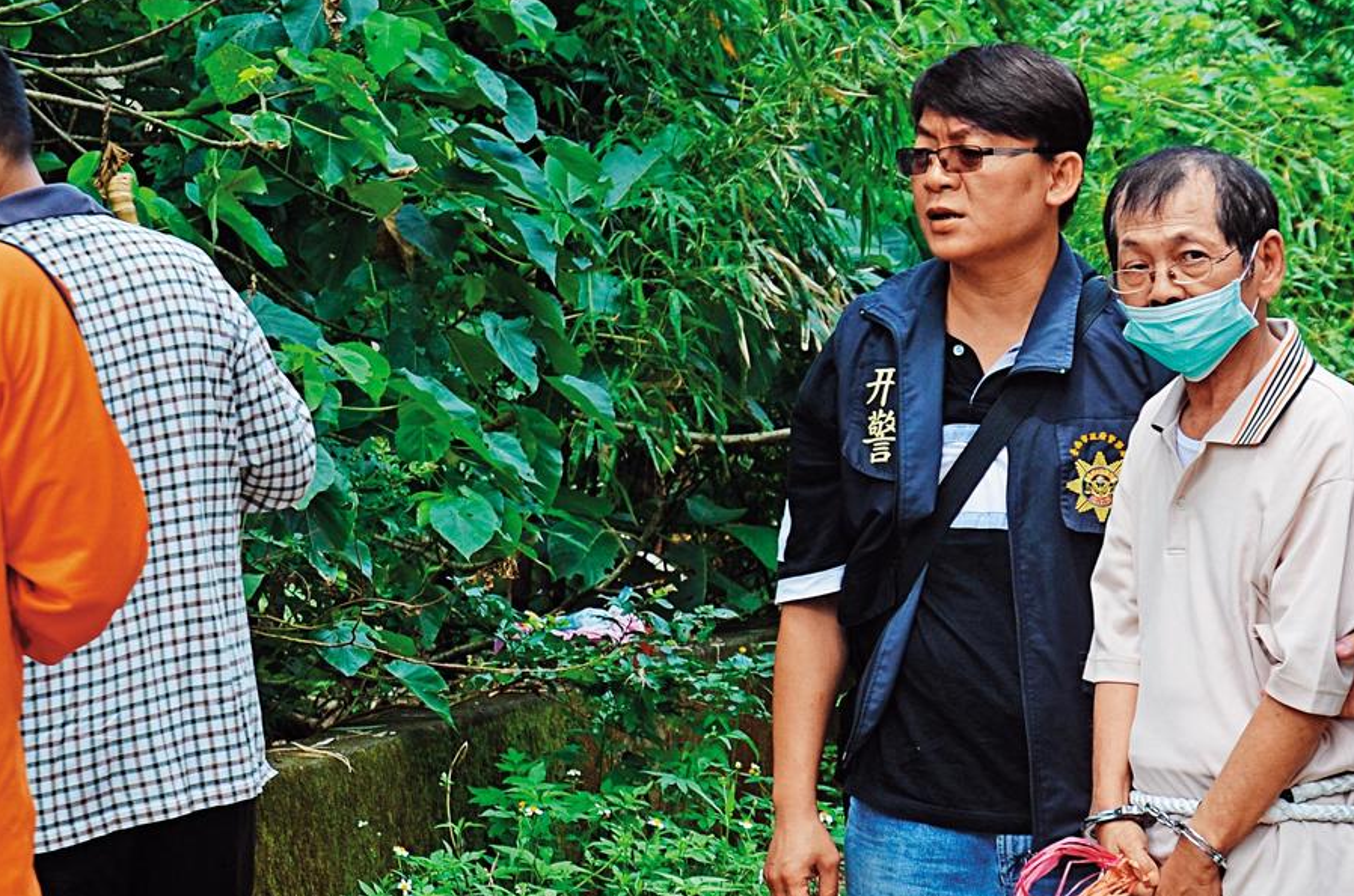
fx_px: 6269
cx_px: 1113
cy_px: 507
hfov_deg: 12.3
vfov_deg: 8.2
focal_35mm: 167
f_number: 8
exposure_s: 1/250
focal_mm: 50
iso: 200
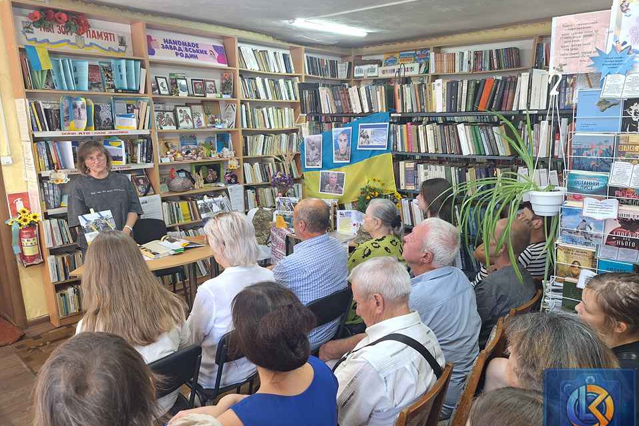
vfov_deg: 53.1
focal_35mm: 24
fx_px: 426
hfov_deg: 73.7
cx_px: 320
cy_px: 226
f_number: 1.8
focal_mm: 5.54
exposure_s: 1/50
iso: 64
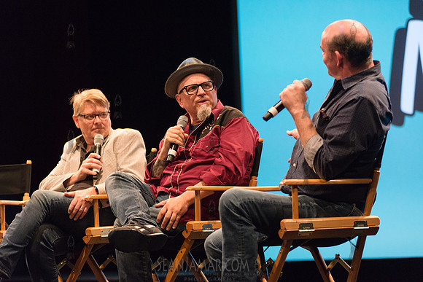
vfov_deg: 12.2
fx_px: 1316
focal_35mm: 112
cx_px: 212
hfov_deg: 18.3
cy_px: 141
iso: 4000
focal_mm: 112
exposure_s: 1/200
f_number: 3.2
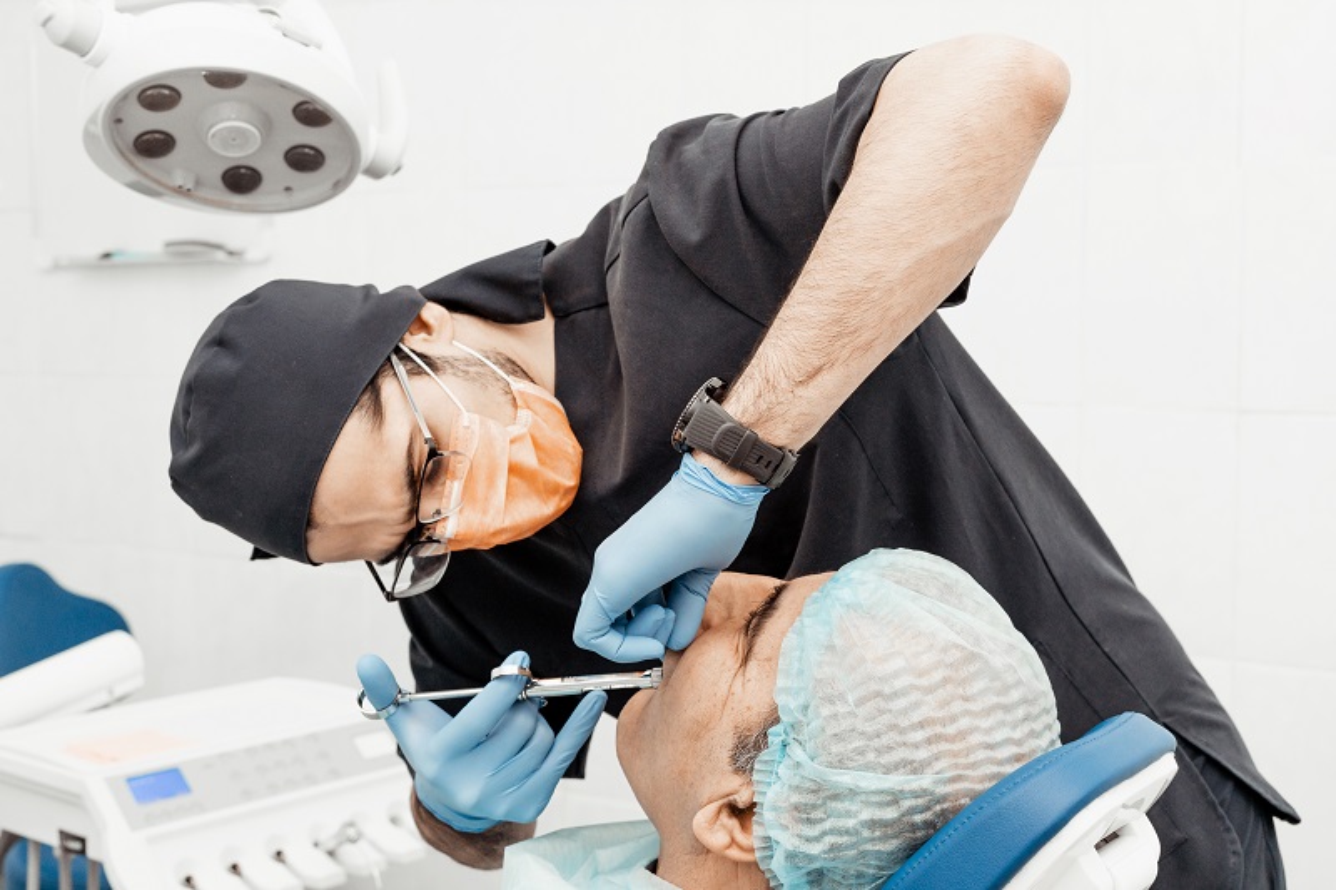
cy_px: 445
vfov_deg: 27.0
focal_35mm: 50
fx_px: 1855
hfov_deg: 39.6
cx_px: 668
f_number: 6.3
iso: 1600
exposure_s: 1/250
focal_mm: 50
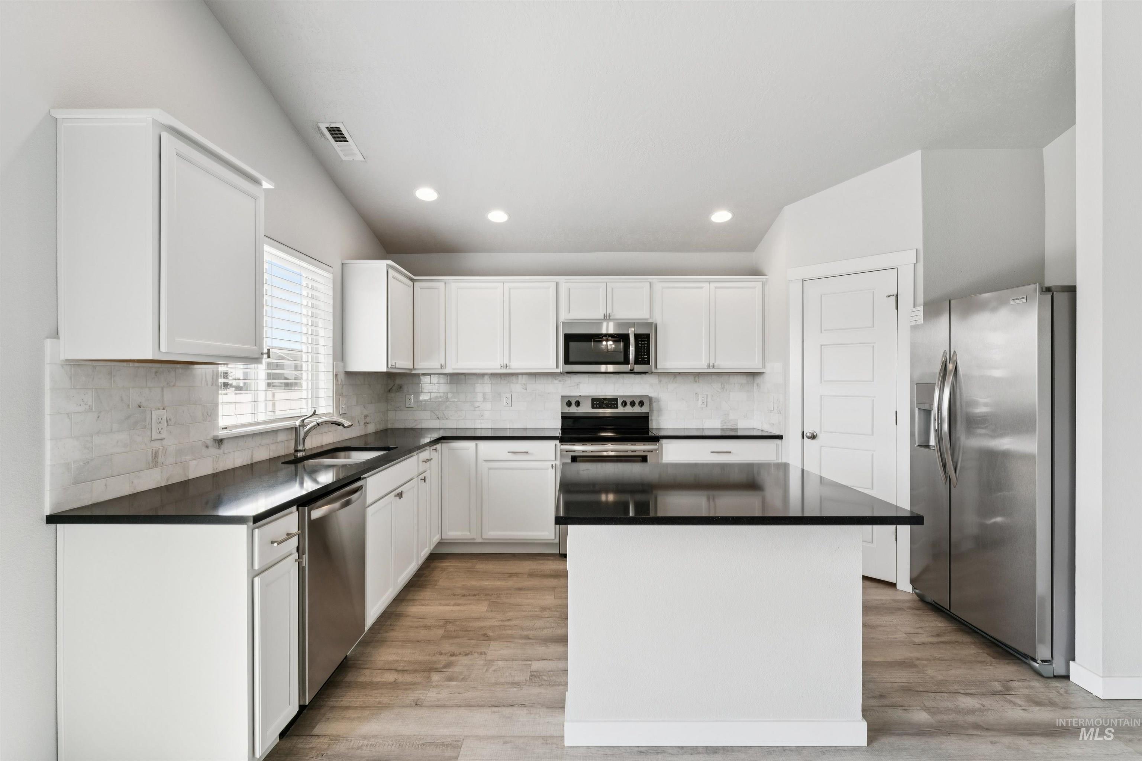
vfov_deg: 69.8
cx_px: 571
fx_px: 546
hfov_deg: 92.6
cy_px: 380
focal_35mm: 17
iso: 400
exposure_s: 1/25
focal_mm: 17.2
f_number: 13
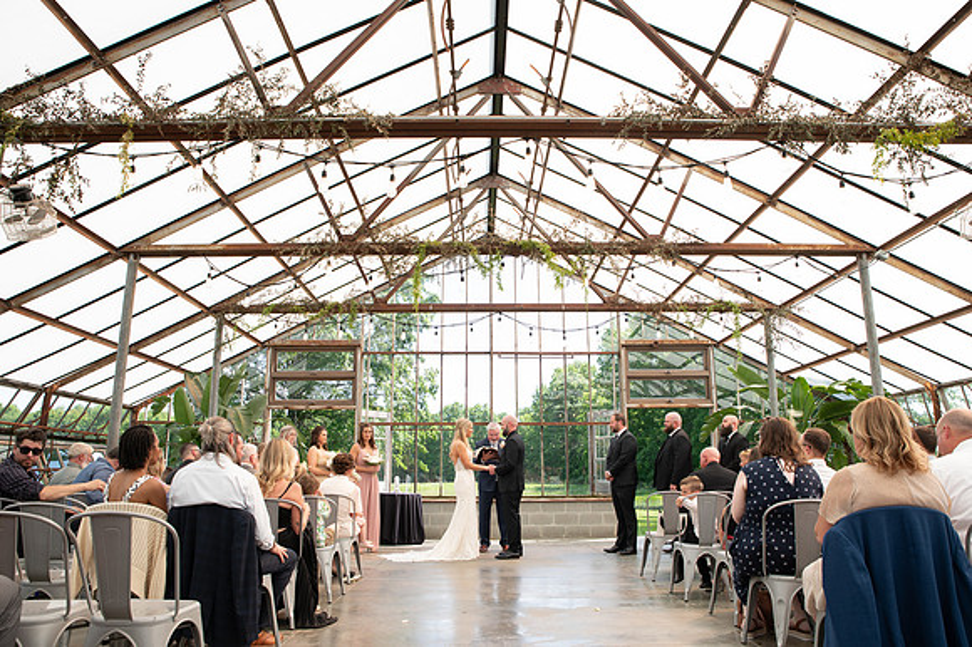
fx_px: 674
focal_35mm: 25
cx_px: 486
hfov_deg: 71.6
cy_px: 324
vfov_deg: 51.3
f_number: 4.5
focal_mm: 24
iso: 160
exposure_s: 1/200
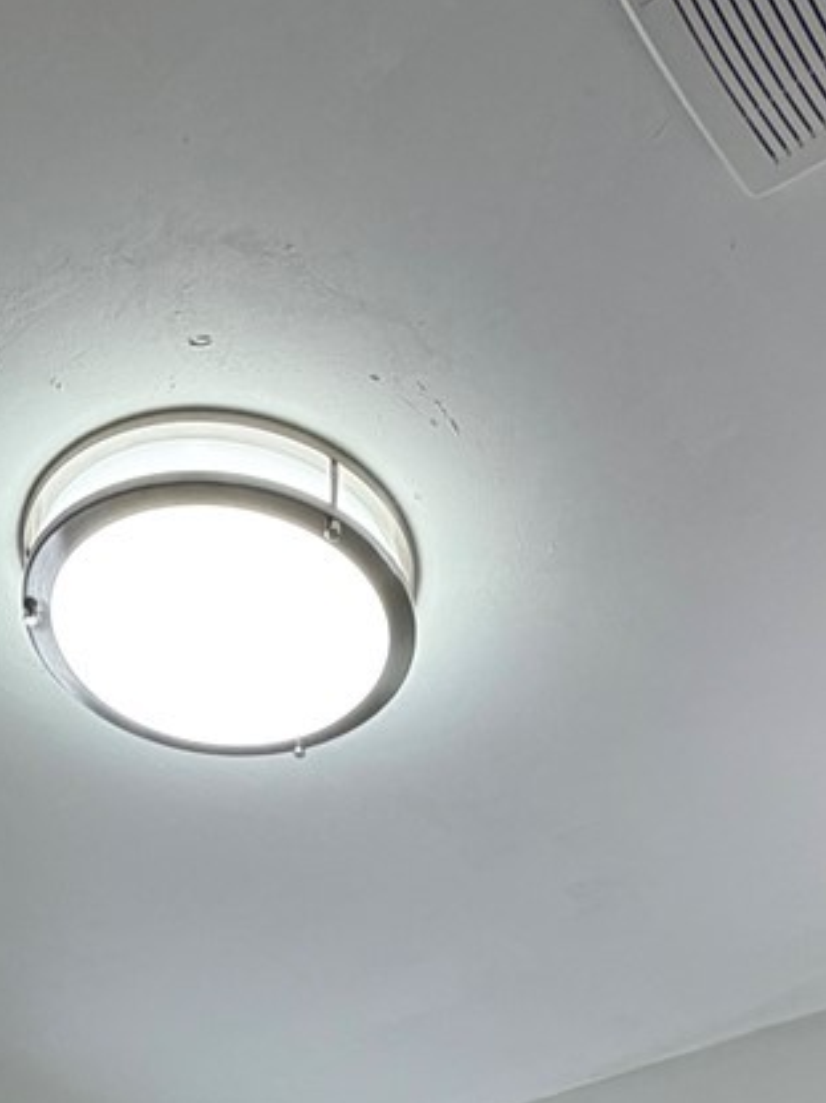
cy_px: 1924
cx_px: 388
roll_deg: -1.7
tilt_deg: -1.8
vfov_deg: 22.7
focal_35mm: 54
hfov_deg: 27.0
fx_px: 1719
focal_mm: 2.22
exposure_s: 1/120
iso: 125
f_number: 2.2
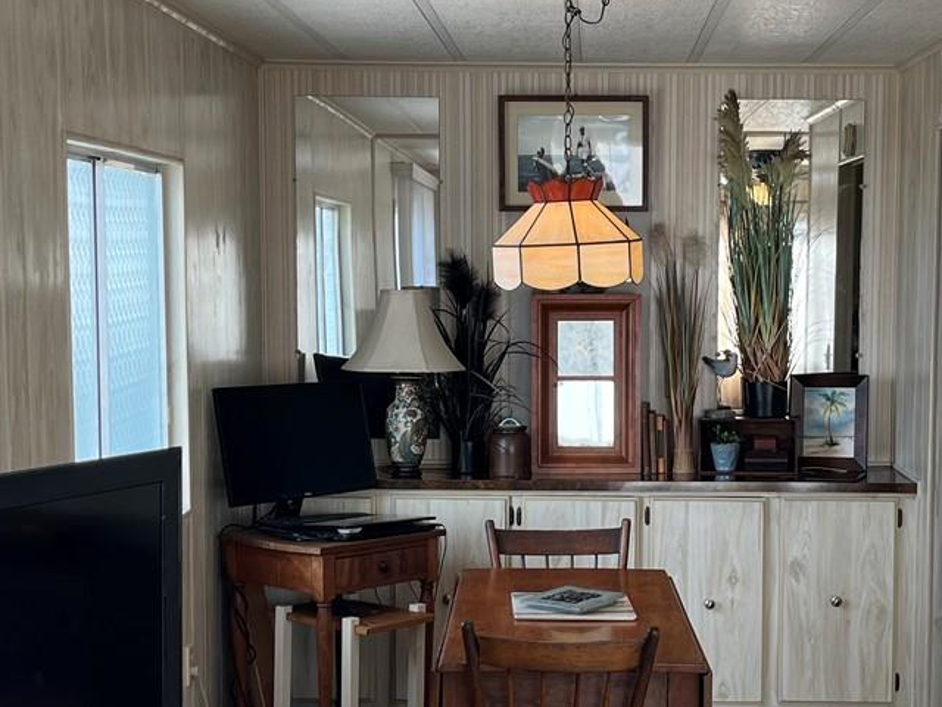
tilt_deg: -5.5
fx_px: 1769
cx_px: 576
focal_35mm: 65
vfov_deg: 22.5
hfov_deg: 29.7
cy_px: 443
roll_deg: +0.6
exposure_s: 1/167
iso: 40
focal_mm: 5.1
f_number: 1.6
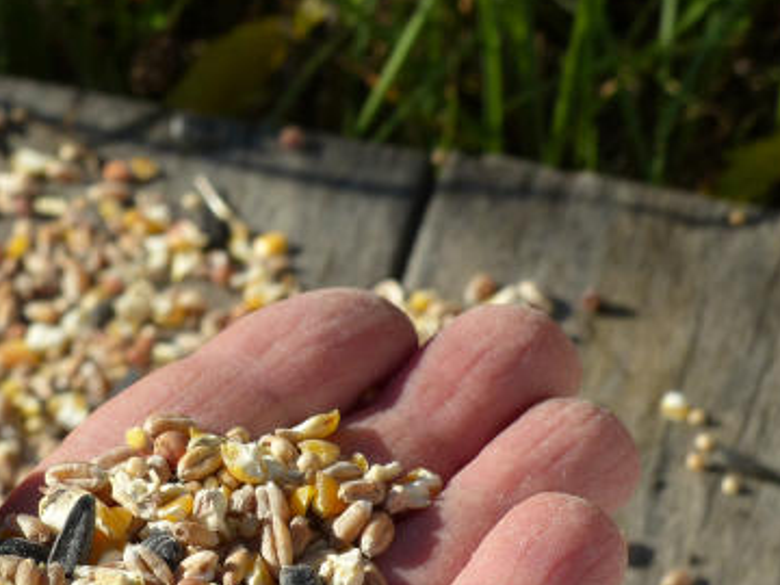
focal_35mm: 169
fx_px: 3808
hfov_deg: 11.7
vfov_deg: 8.8
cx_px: 184
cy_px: 420
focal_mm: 16
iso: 100
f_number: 4
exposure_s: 1/800
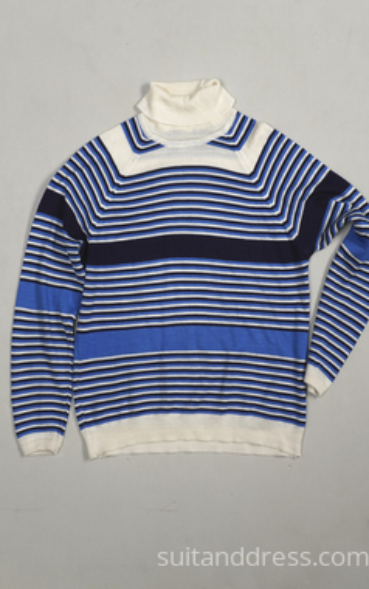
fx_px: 803
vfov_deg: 40.3
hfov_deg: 25.9
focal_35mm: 50
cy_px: 294
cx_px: 193
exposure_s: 1/30
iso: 400
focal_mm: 32
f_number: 10
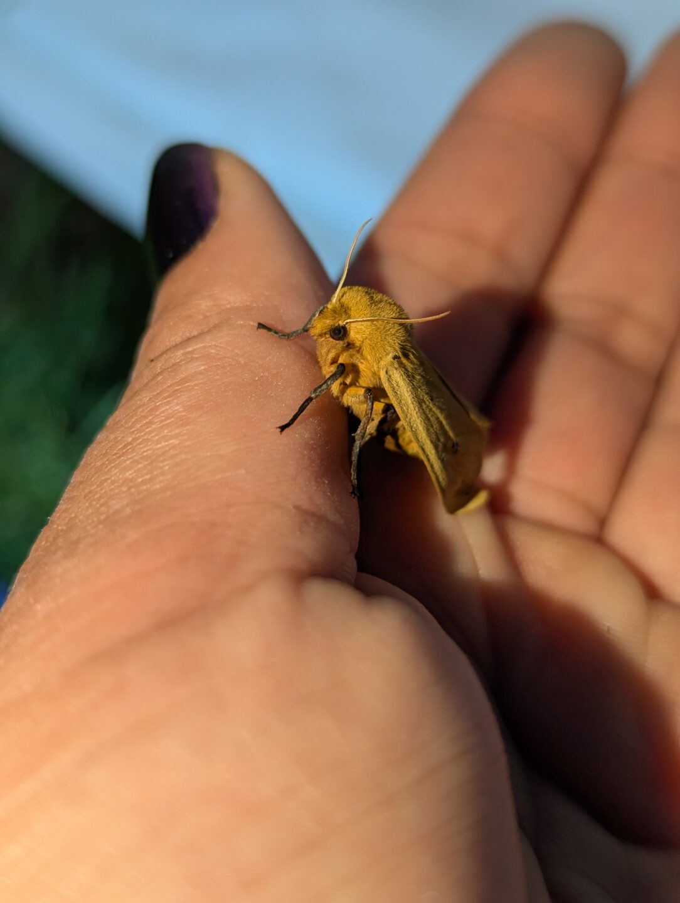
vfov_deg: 39.6
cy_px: 452
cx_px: 340
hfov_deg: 30.3
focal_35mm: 48
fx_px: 1254
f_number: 1.85
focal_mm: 6.81
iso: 66
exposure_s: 1/120
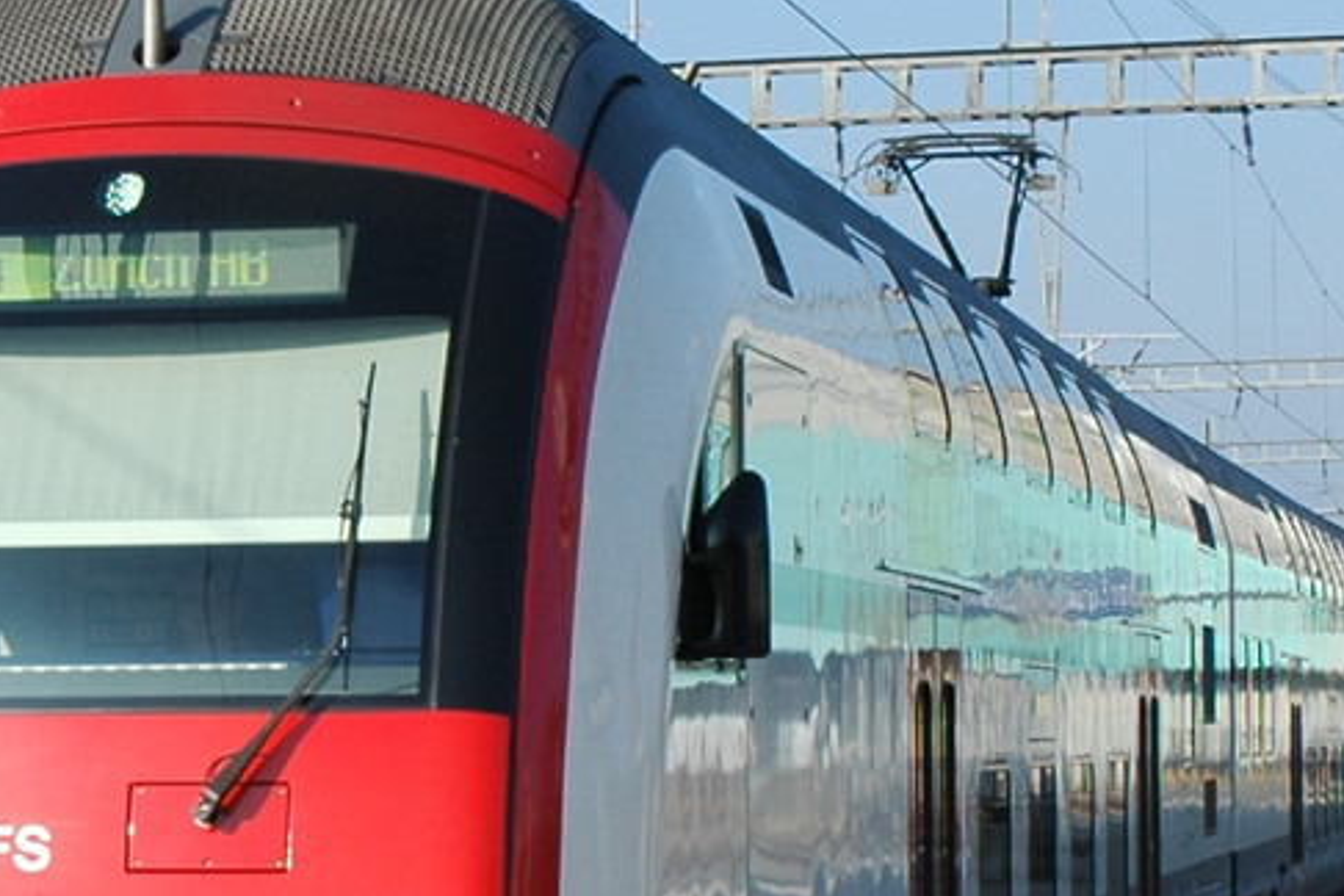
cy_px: 610
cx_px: 332
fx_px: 5972
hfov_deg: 12.8
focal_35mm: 160
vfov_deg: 8.6
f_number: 9
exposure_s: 1/320
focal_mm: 27
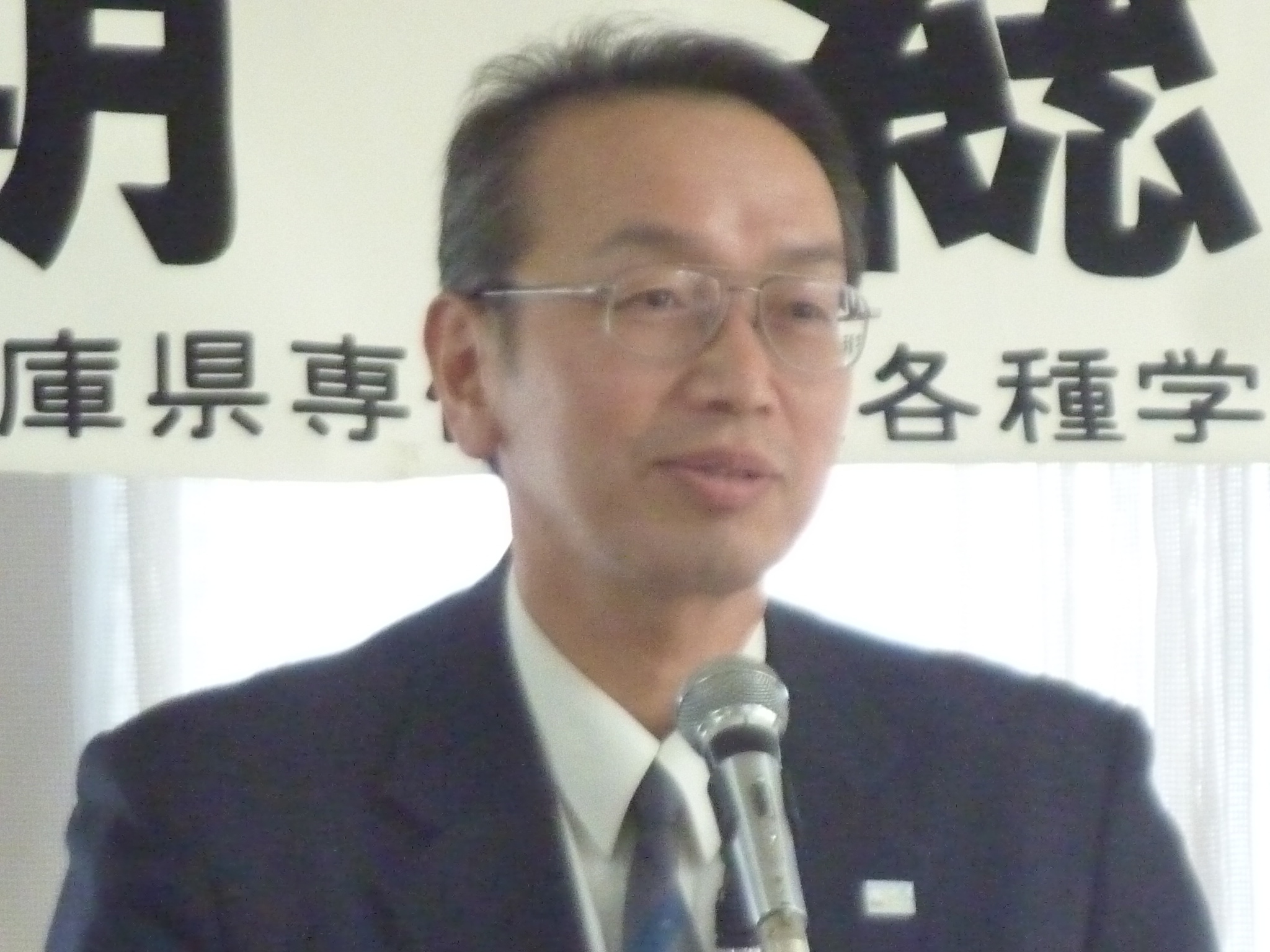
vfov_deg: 3.4
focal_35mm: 436
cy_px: 476
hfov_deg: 4.5
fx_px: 15996
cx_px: 635
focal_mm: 39.7
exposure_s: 1/100
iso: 1250
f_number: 4.7
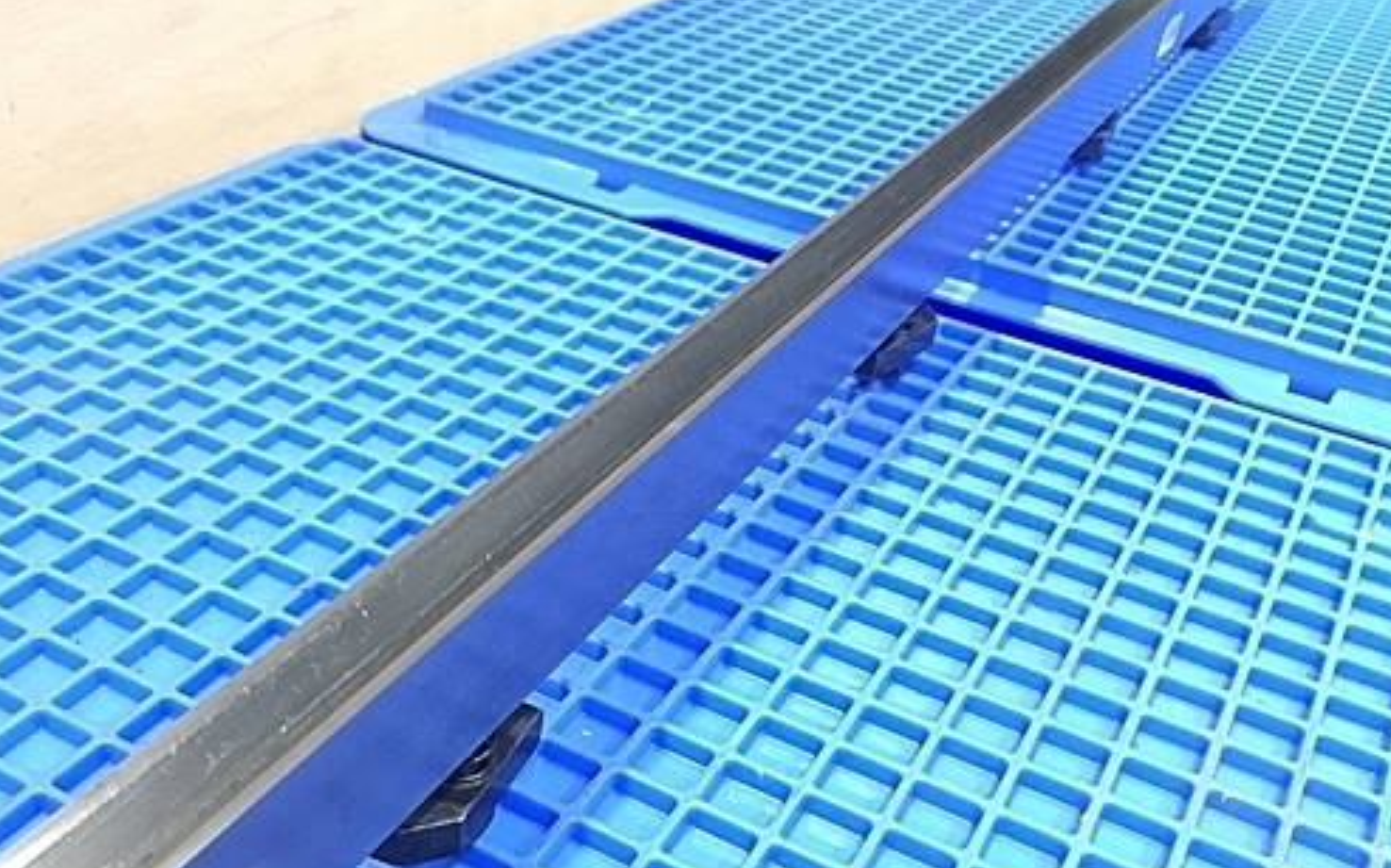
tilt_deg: -35.3
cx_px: 560
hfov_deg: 49.0
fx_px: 1516
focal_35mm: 40
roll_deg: -5.1
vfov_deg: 31.7
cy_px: 577
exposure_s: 1/15
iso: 200
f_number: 2.2
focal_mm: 4.15
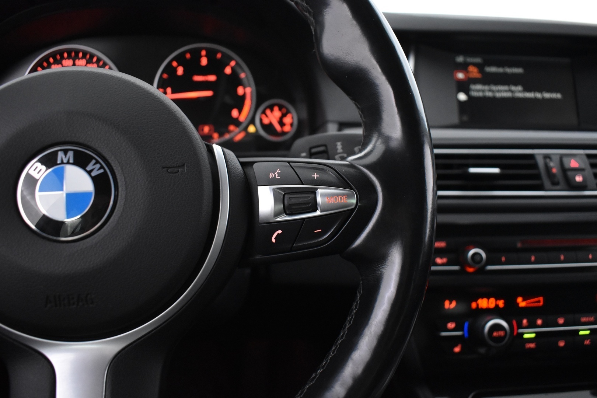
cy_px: 199
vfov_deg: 43.6
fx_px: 497
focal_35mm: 30
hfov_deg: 61.9
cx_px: 298
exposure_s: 1/30
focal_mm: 20
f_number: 3.5
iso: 2800
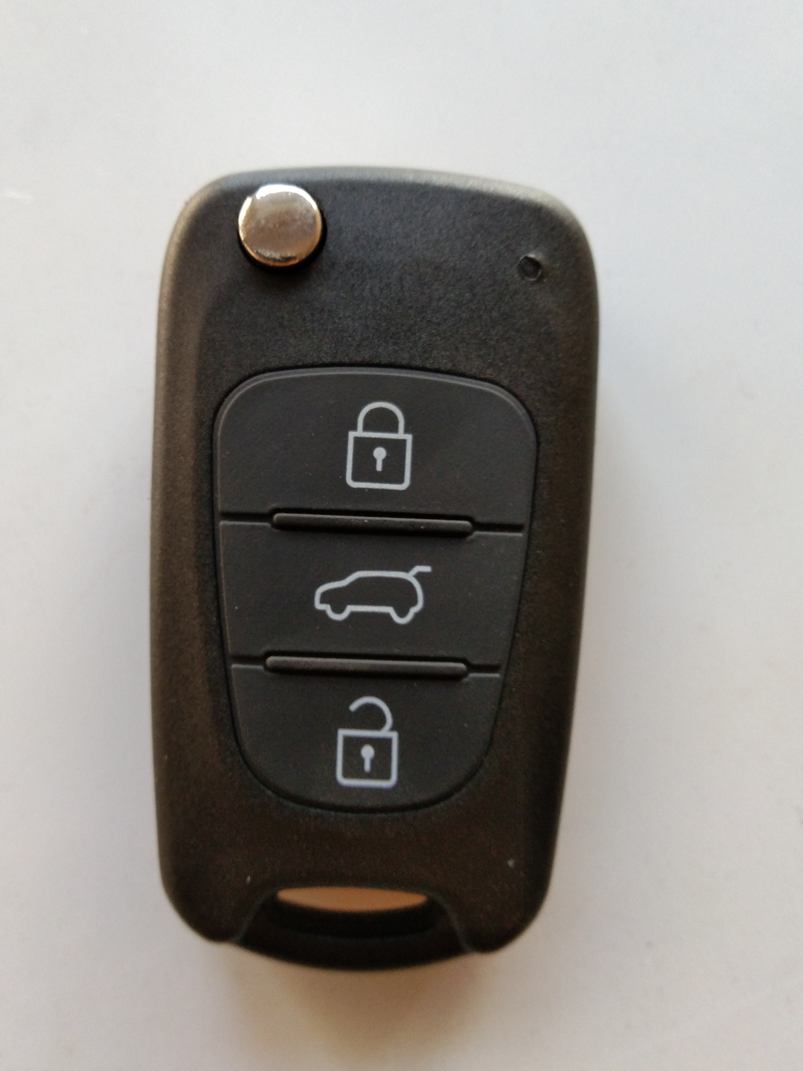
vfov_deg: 55.3
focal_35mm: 33
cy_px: 513
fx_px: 1021
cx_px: 375
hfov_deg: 42.9
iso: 208
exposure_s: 1/50
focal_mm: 3.65
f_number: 2.2
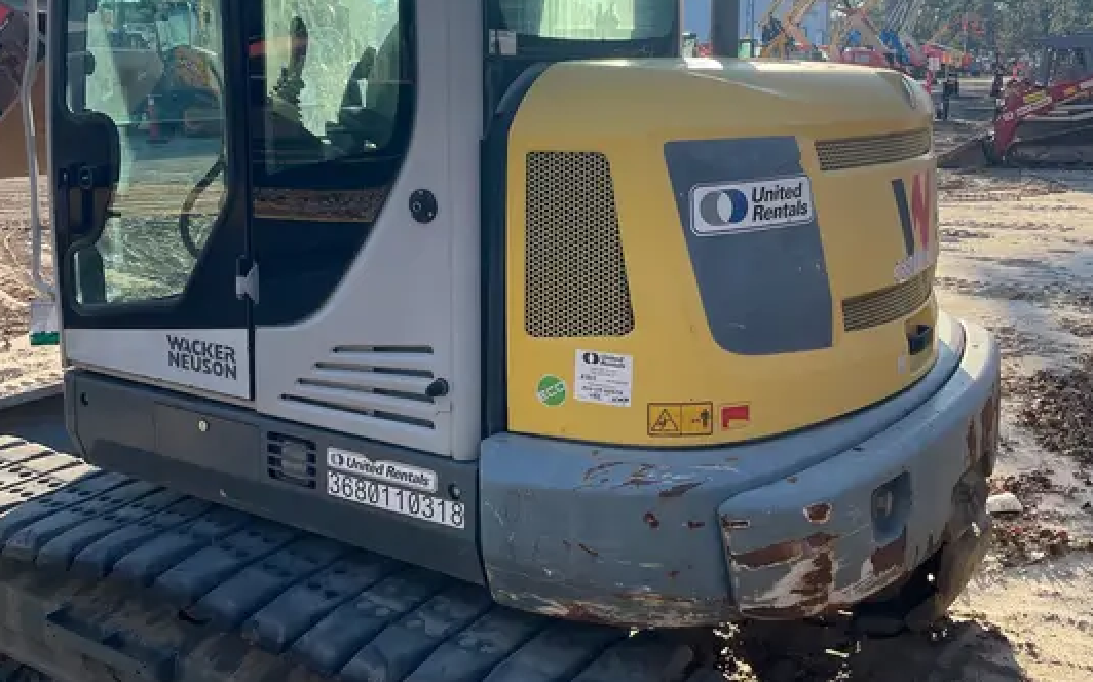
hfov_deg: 51.6
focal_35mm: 38
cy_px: 174
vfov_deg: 32.9
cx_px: 538
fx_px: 1131
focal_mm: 4.2
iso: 32
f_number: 1.6
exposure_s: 1/1366
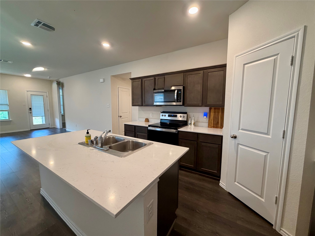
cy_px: 118
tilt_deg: -6.6
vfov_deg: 85.7
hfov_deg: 102.1
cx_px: 158
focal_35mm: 14
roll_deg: +0.8
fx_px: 127
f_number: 2.2
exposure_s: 1/60
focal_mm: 2.22
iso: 200
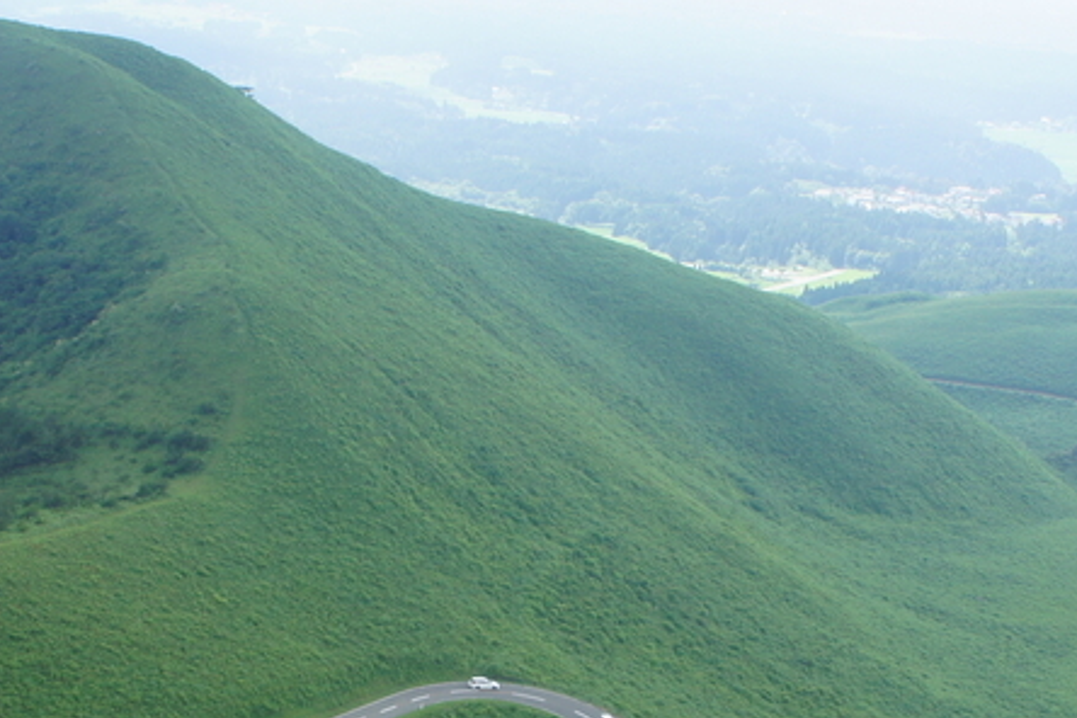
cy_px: 673
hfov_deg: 25.0
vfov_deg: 16.6
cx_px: 439
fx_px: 2423
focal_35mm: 81
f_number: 11
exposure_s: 1/60
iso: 200
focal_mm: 20
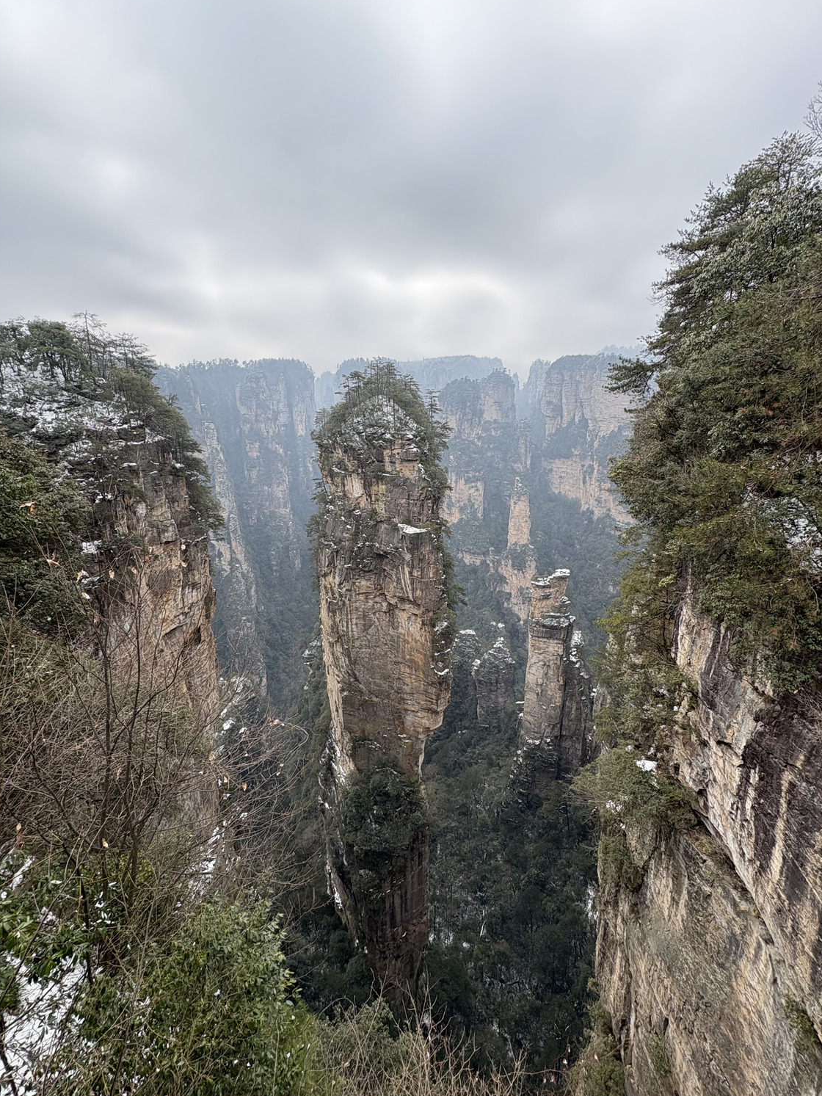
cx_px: 418
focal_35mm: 15
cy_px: 554
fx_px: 475
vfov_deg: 98.2
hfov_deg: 81.7
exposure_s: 1/821
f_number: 2.2
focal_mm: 2.22
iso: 64
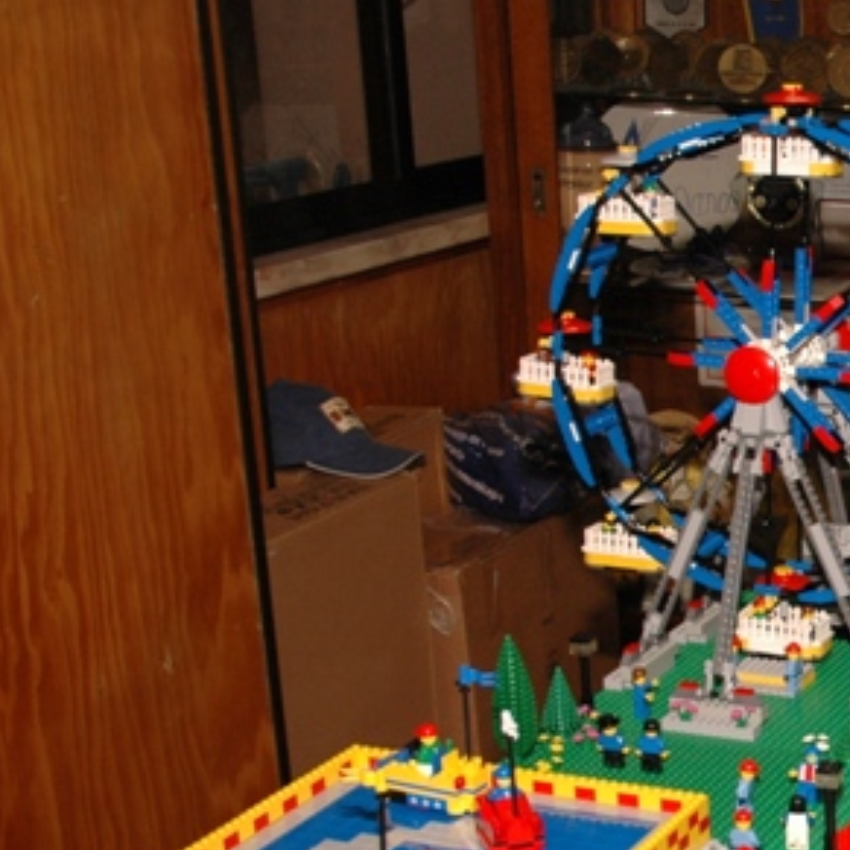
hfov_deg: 20.8
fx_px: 2139
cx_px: 1060
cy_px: 637
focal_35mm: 77
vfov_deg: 22.3
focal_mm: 22
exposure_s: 1/125
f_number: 7.1
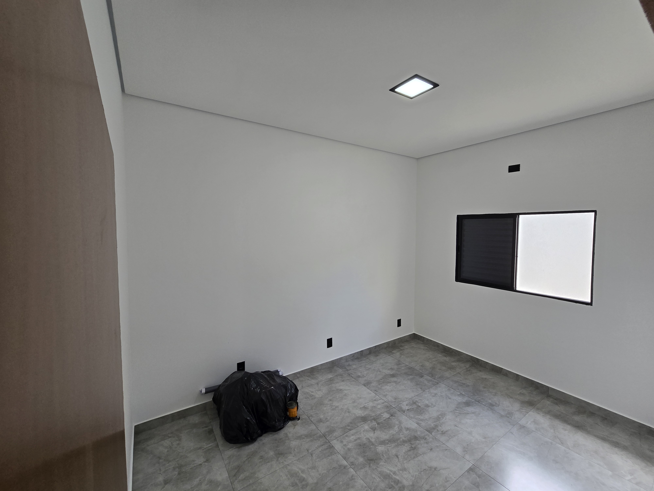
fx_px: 246
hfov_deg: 106.2
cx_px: 327
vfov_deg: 89.9
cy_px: 246
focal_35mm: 13
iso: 50
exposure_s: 1/142
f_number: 2.2
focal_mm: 2.2
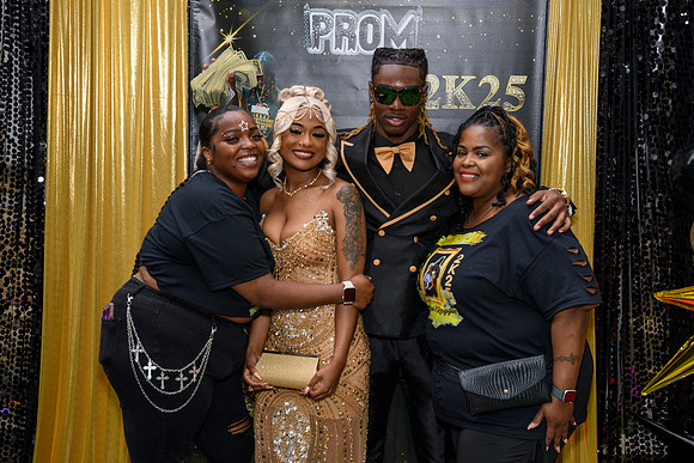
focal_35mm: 48
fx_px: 916
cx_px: 359
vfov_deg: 28.4
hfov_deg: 41.5
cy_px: 223
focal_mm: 45
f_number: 5
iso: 200
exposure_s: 1/60
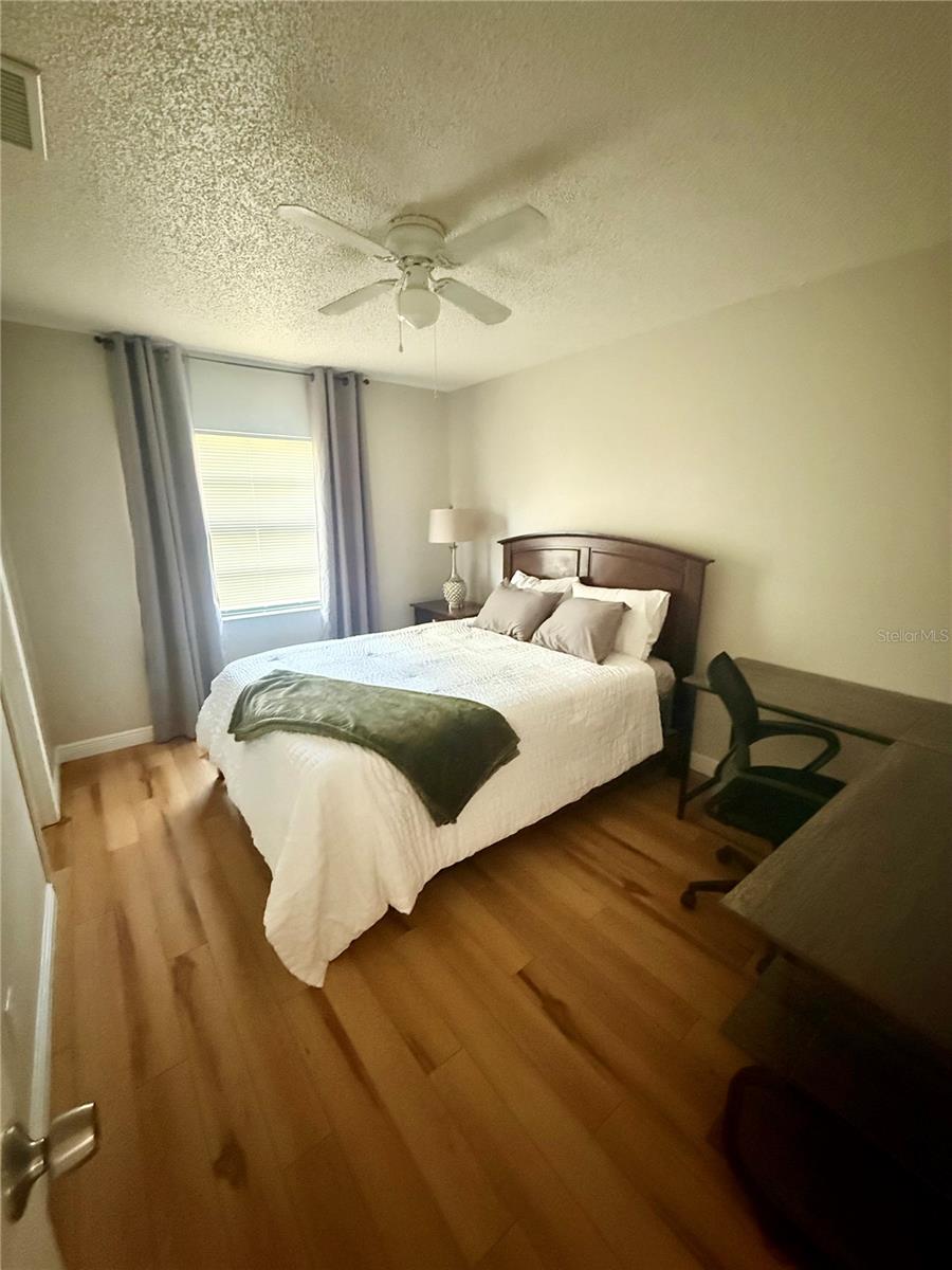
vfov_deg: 102.1
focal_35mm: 14
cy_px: 635
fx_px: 513
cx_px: 476
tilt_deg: -13.4
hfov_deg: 85.7
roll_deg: -0.1
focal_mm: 2.22
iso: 1250
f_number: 2.2
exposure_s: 1/58
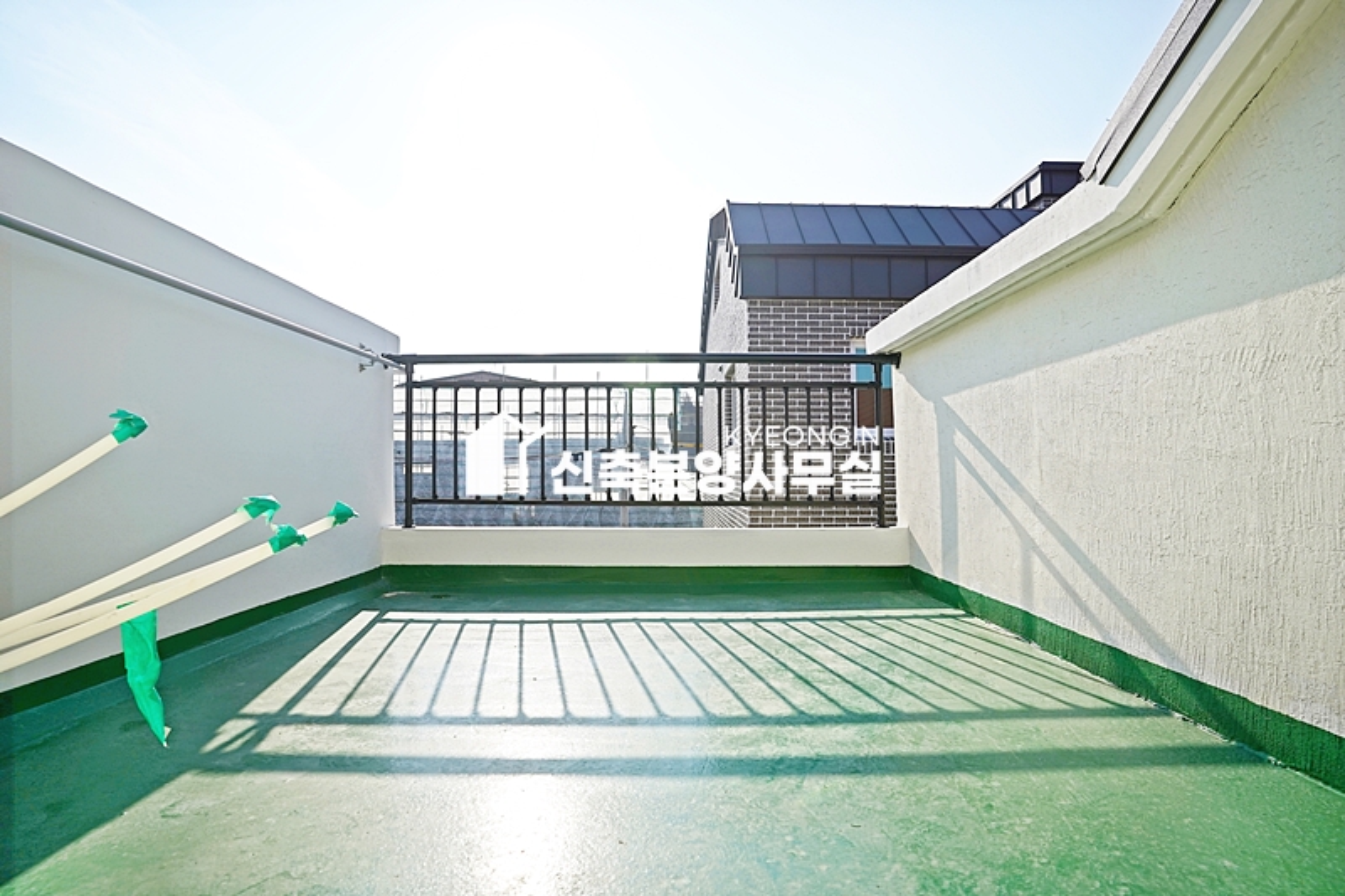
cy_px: 448
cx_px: 672
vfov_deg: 70.4
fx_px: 635
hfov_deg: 93.3
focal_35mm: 17
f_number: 5.6
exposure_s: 1/2000
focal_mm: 17
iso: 250
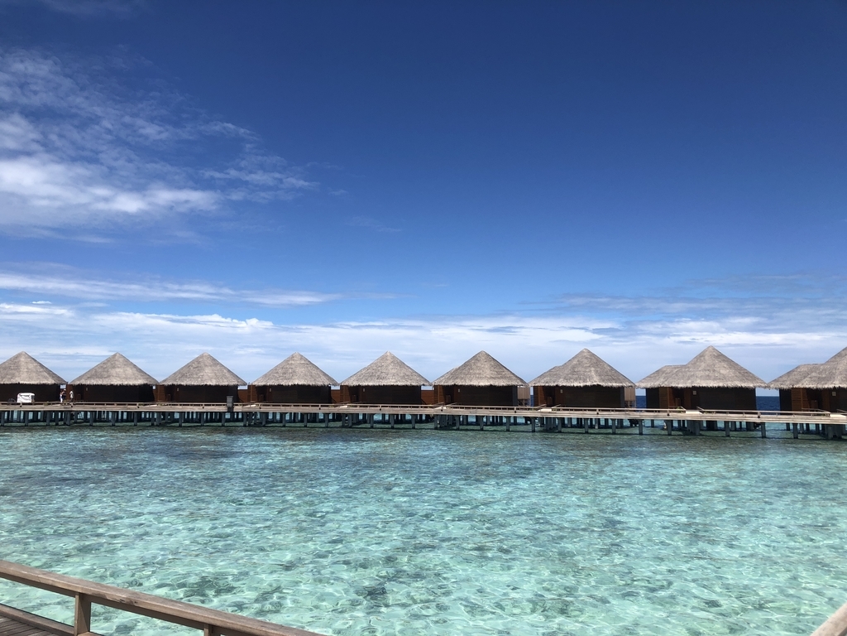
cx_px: 424
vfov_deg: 49.7
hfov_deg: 63.4
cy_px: 318
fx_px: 685
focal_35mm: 28
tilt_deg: +6.2
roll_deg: -1.0
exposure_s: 1/3003
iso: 20
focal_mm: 3.99
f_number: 1.8
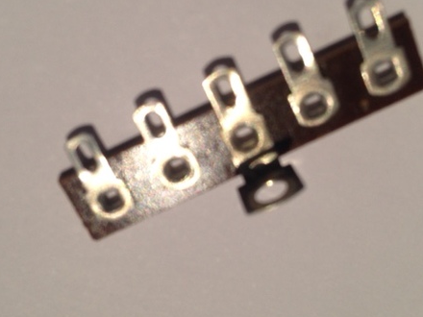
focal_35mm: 45
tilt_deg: -64.5
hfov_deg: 42.1
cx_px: 207
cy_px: 138
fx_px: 550
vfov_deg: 32.1
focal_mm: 4.12
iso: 50
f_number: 2.4
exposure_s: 1/3390
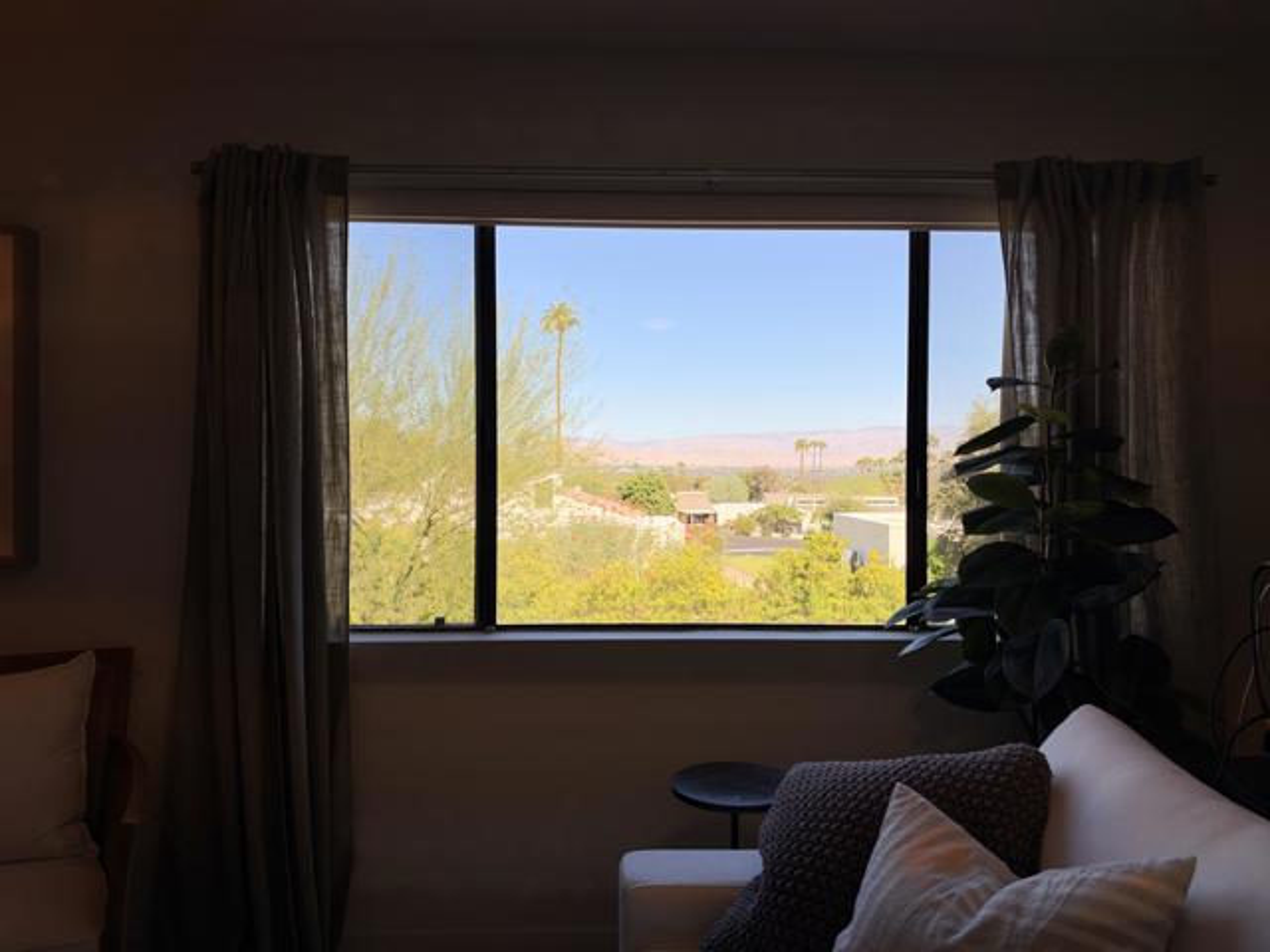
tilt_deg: -0.9
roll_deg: -0.1
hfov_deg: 71.6
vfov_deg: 56.8
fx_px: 881
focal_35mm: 24
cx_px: 635
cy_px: 476
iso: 64
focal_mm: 6.93
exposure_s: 1/2273
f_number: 1.8
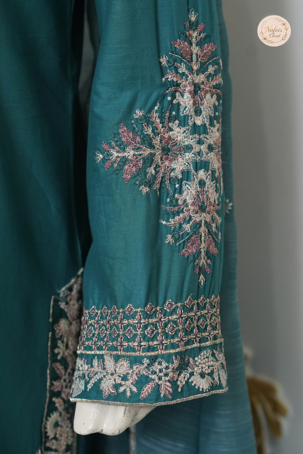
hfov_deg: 16.1
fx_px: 1073
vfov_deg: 23.9
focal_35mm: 85
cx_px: 152
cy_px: 227
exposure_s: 1/200
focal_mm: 85
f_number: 2.8
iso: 2500
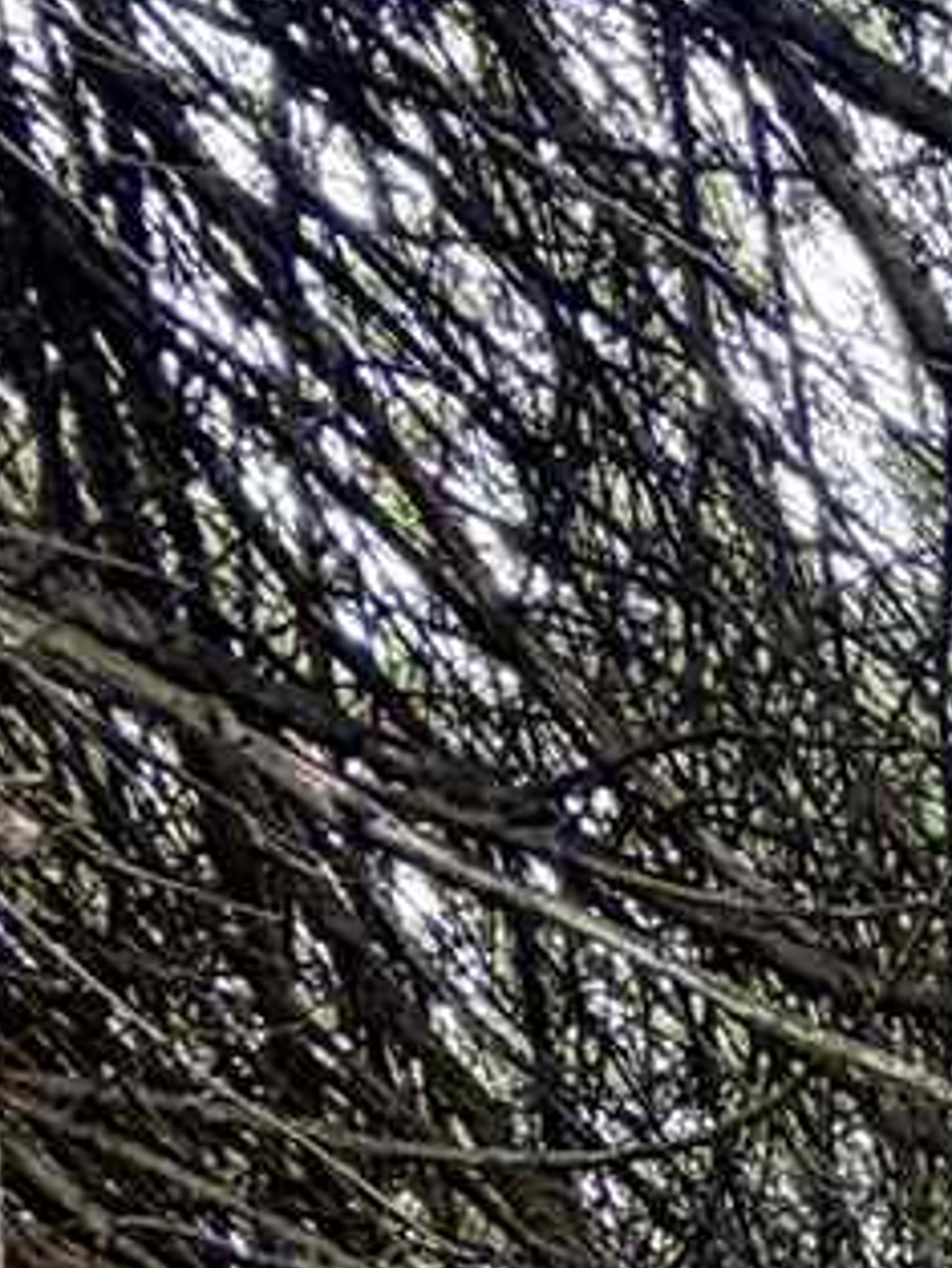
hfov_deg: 9.3
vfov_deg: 11.2
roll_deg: -0.7
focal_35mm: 103
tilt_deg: -7.8
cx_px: 3277
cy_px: 3832
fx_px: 3774
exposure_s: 1/161
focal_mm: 2.22
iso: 50
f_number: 2.2
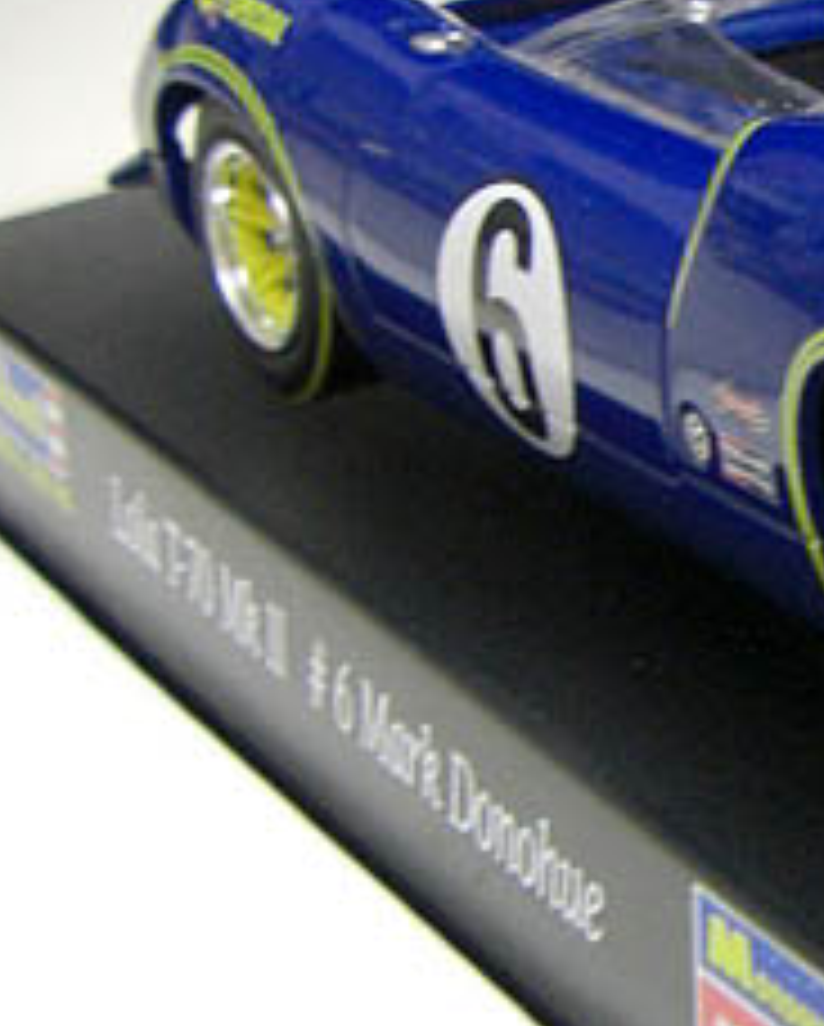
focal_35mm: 104
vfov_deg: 18.4
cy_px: 508
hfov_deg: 14.1
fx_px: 3164
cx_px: 1130
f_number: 3.4
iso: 200
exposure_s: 1/25
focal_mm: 6.3
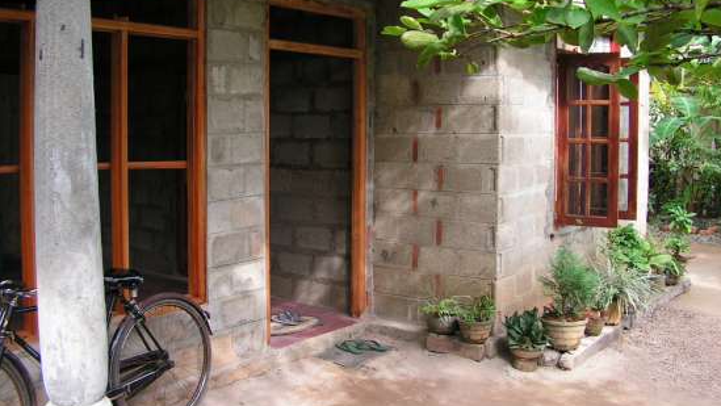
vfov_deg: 29.6
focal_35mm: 40
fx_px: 765
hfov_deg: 50.5
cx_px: 365
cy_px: 151
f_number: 3.2
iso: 64
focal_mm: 6
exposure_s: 1/50
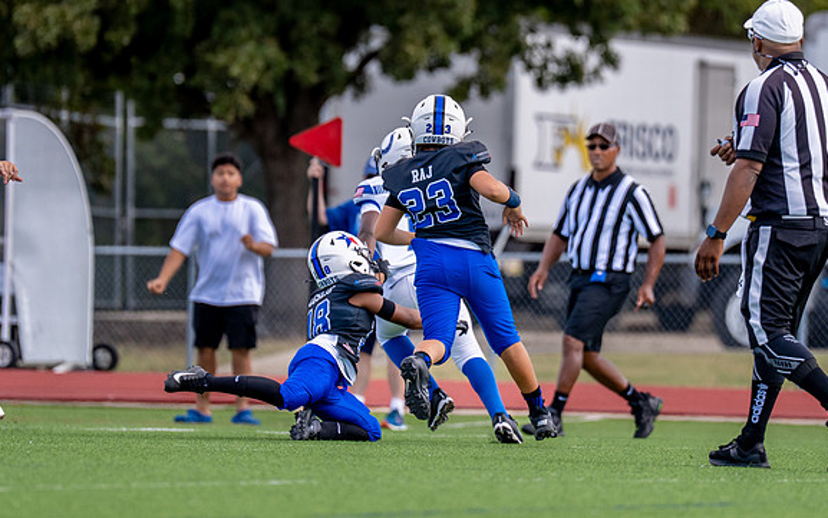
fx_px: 9345
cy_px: 198
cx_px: 453
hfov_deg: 5.1
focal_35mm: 414
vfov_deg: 3.2
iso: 250
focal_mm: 200
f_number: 2.8
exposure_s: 1/2000
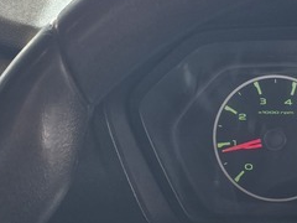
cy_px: 232
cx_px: 366
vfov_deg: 14.8
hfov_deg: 18.8
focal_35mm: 98
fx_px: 841
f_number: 1.7
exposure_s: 1/100
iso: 200
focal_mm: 6.25
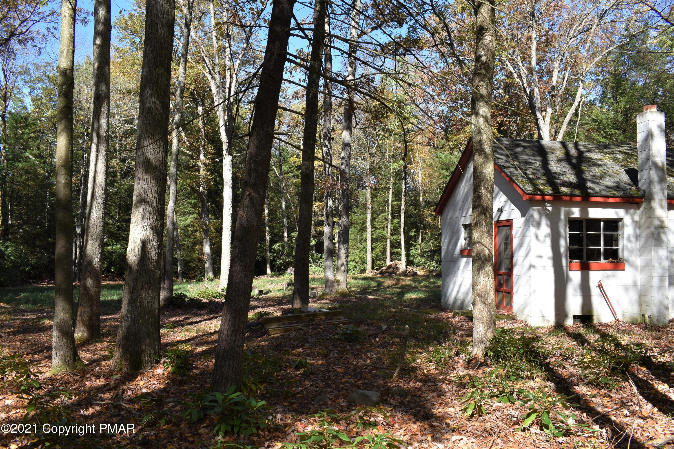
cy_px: 224
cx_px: 337
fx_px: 562
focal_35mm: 30
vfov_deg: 43.6
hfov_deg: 61.9
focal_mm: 20
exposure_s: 1/250
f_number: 8
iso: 200
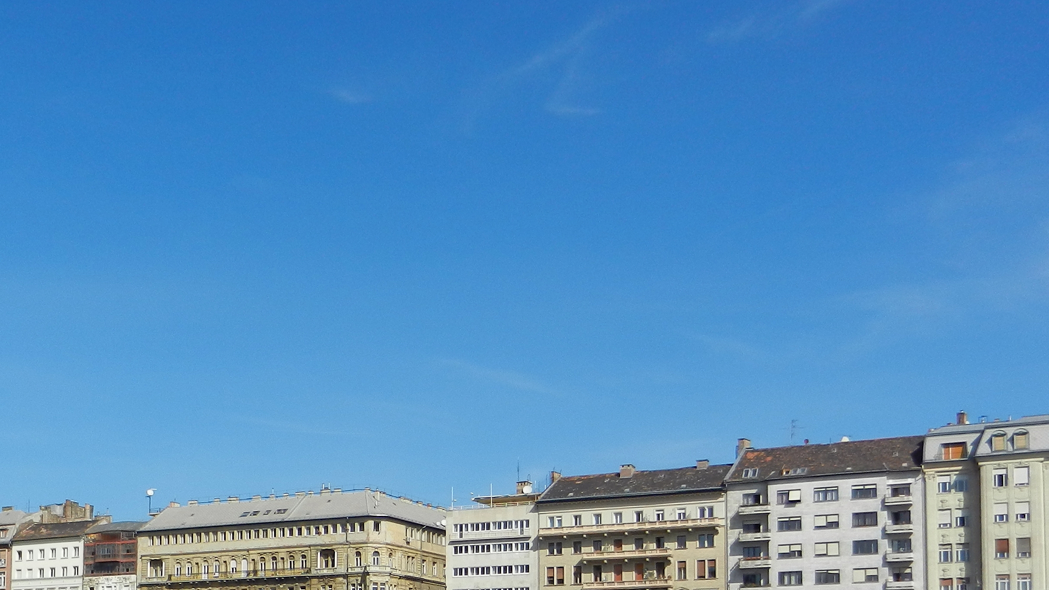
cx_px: 384
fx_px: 1252
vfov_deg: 24.9
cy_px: 633
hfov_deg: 45.0
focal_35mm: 45
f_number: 7
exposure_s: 1/500
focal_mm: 4.5
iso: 160
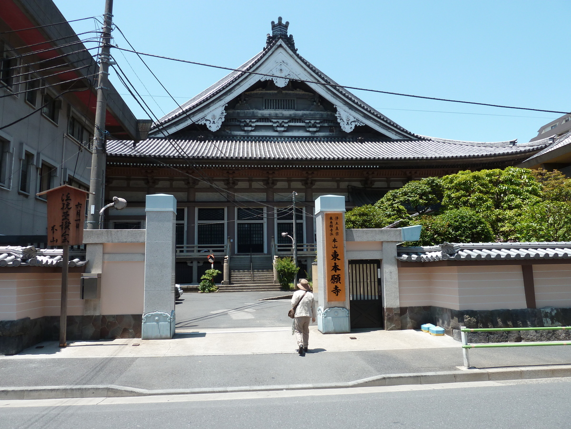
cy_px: 214
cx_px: 286
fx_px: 412
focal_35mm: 25
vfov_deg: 54.9
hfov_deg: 69.4
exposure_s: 1/320
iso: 80
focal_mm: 4.1
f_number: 4
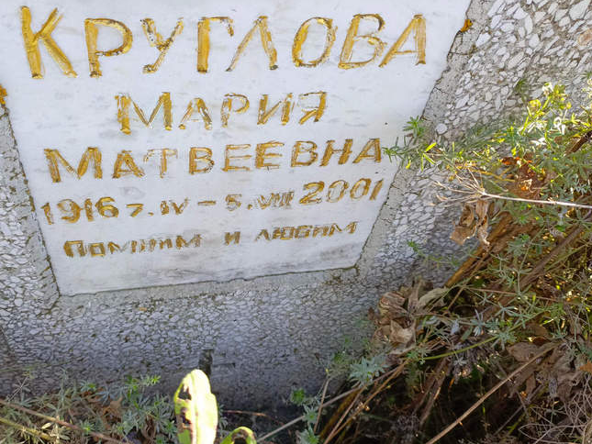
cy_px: 192
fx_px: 530
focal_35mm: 31
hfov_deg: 57.9
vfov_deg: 45.3
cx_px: 235
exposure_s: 1/121
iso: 110
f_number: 1.69
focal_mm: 4.76
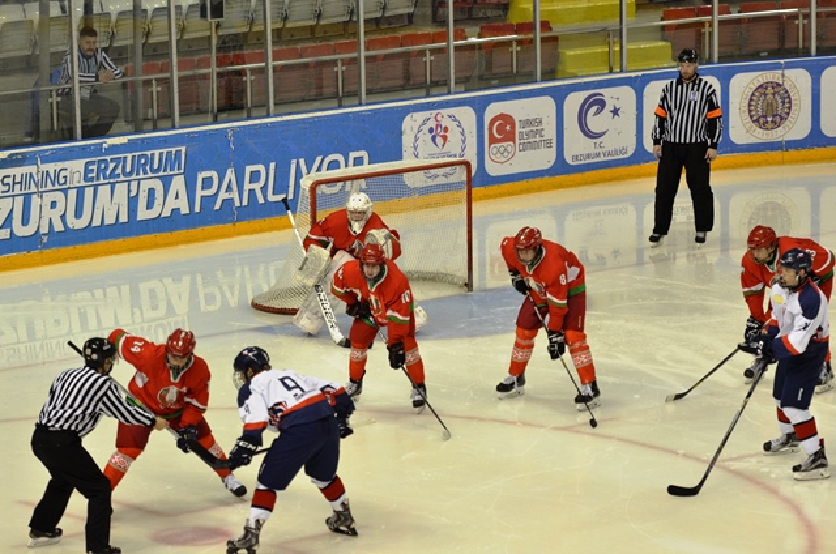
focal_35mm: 183
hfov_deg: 11.3
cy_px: 277
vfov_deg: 7.5
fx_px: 4241
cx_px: 418
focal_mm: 122
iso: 1250
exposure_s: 1/640
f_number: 2.8
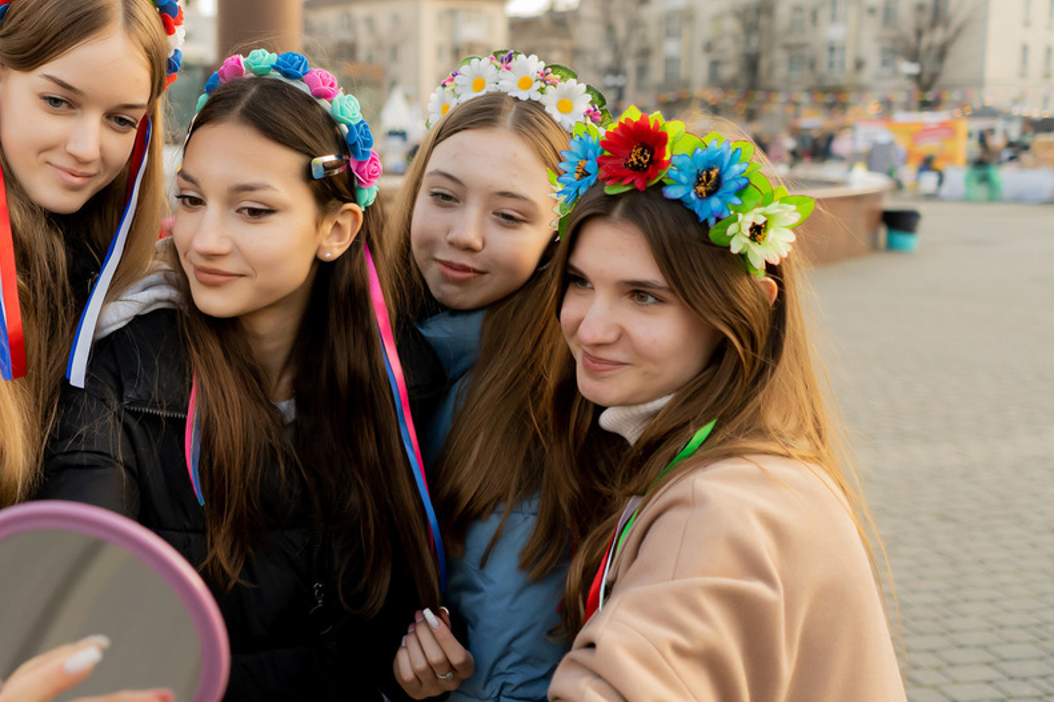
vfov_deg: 31.2
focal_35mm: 43
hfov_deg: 44.0
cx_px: 270
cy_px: 350
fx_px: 1259
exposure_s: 1/4000
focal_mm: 28
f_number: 2.8
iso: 2500
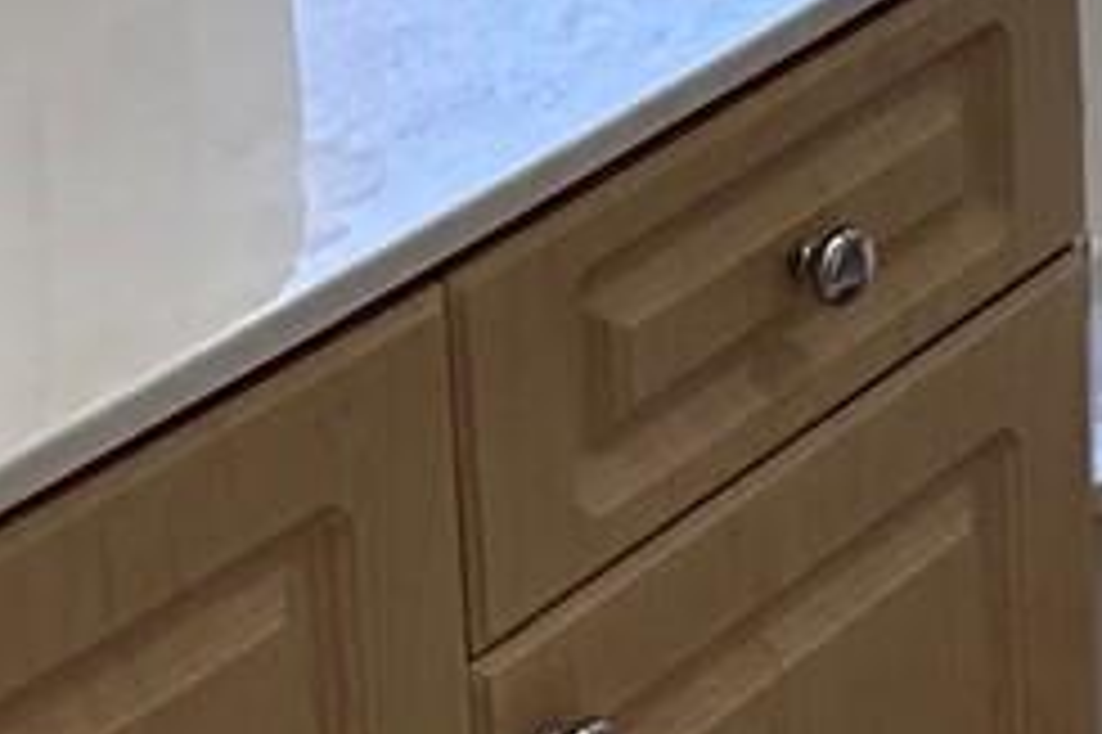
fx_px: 4986
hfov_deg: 11.4
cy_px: -977
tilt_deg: -9.5
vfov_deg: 7.8
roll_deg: -2.0
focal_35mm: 163
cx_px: 2222
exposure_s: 1/224
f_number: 1.78
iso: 64
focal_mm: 6.86
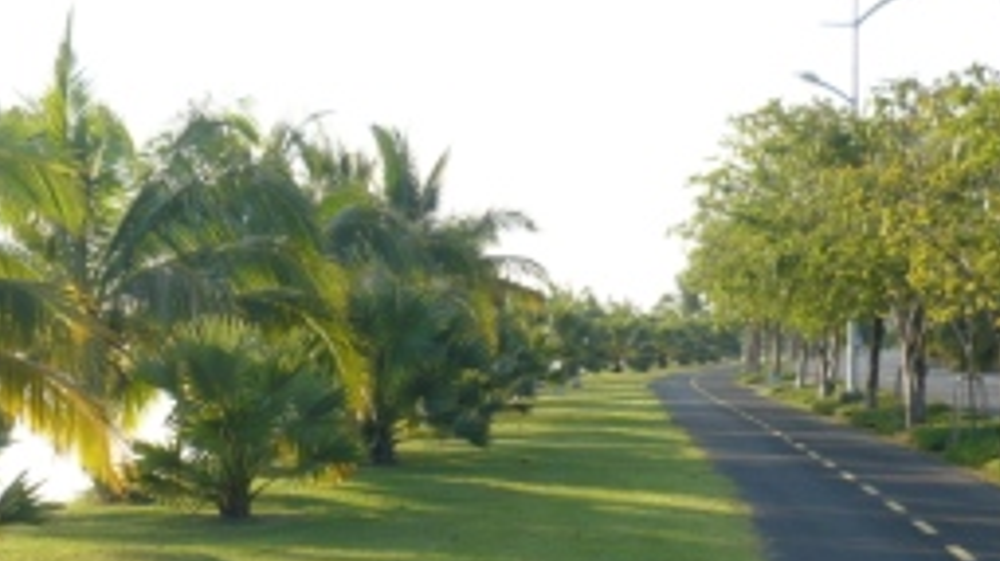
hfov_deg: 30.7
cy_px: 428
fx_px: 1775
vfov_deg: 17.8
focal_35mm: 67
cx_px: 204
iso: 100
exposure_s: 1/400
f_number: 2.8
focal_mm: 5.8
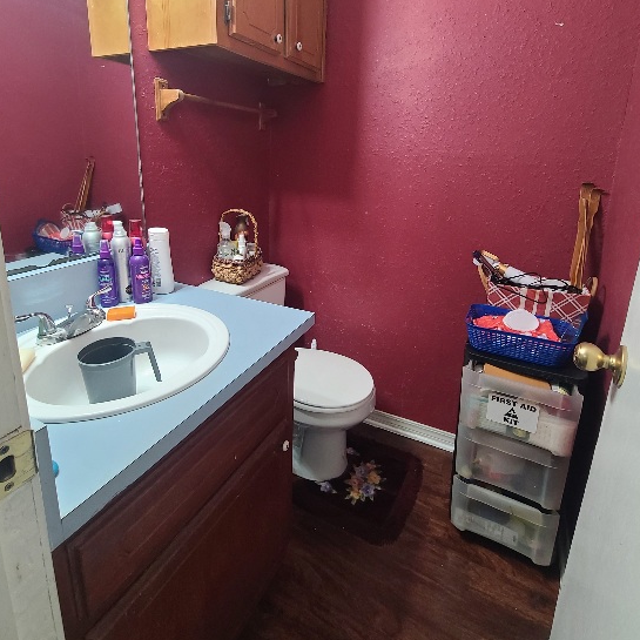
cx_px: 328
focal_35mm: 17
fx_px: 356
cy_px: 237
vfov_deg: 82.3
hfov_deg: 84.0
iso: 320
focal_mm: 2.2
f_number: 2.2
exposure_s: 1/60.2
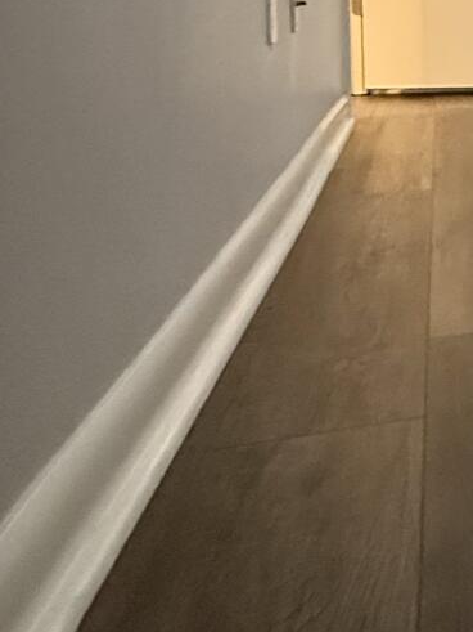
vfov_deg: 32.2
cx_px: 954
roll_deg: -0.8
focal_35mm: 57
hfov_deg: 17.7
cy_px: 67
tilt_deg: -3.8
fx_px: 1039
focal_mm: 2.22
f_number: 2.2
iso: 800
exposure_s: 1/60
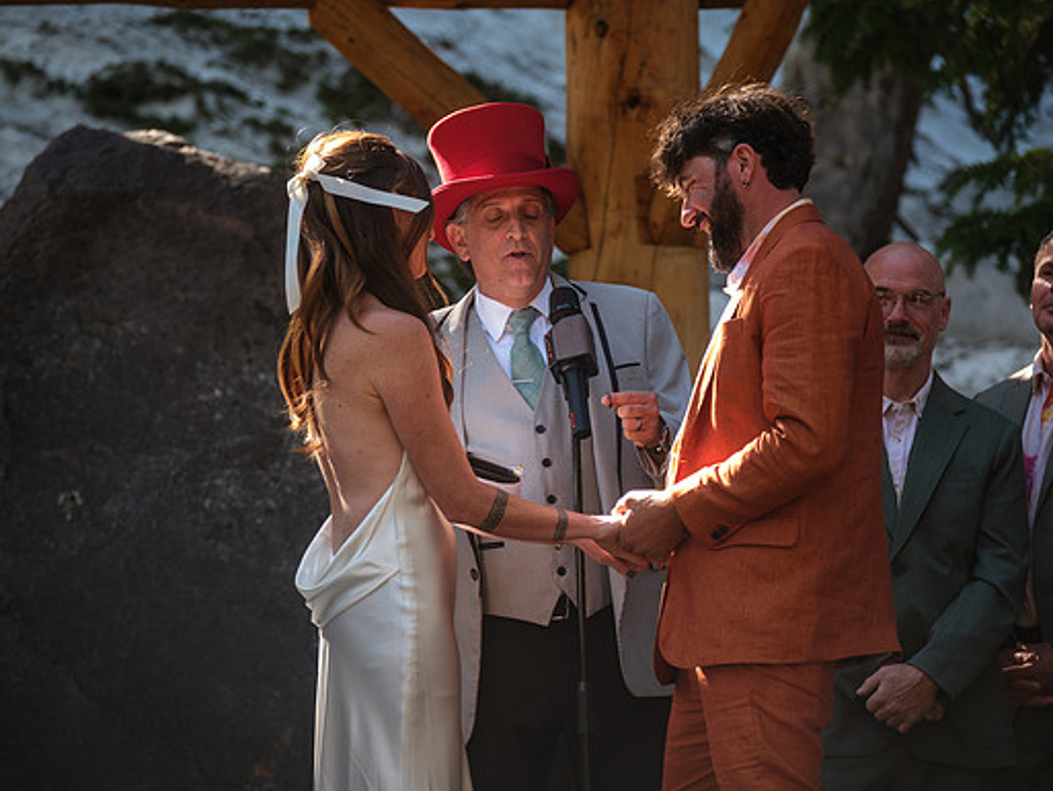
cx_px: 589
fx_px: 6420
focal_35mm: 211
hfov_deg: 9.4
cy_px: 396
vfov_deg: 7.0
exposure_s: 1/200
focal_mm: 129.2
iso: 400
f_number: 4
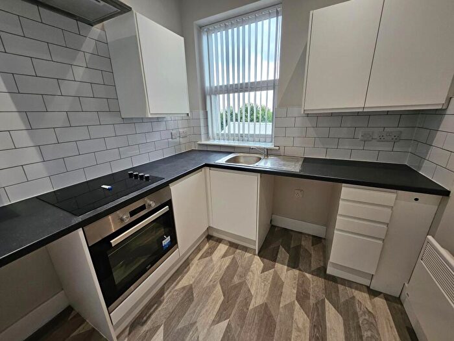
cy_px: 170
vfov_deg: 89.9
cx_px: 227
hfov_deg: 106.2
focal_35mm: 13
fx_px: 170
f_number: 2.2
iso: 100
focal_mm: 1.74
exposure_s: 1/71
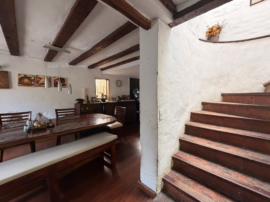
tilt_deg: -3.2
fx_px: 109
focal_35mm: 14
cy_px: 101
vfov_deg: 85.7
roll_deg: -0.2
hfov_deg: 102.1
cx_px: 135
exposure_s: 1/121
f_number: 2.2
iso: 320
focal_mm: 2.22
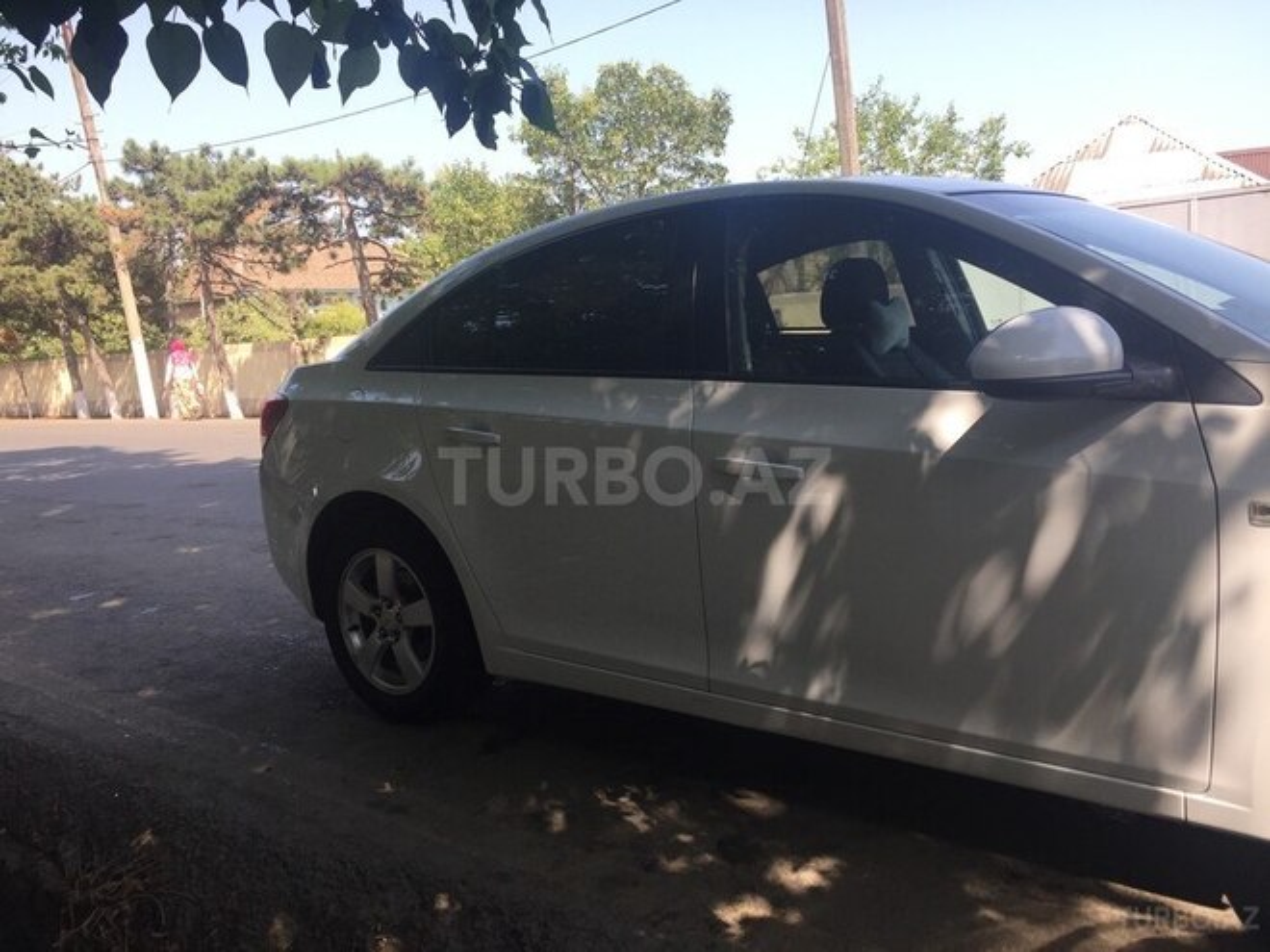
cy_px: 476
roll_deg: +2.5
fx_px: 1064
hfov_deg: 61.7
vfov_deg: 48.2
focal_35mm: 29
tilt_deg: -6.9
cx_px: 635
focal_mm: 4.15
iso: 32
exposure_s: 1/557
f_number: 2.2
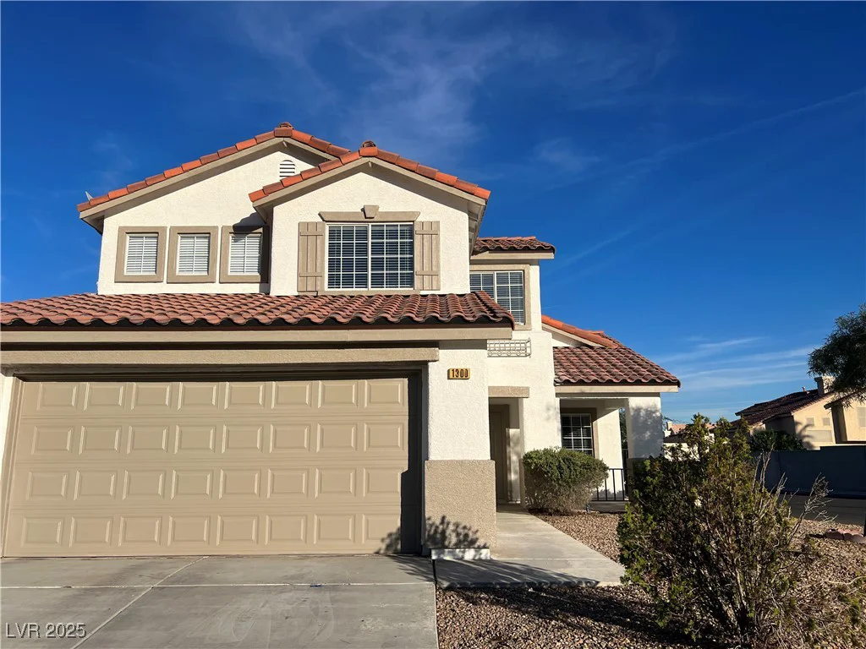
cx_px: 433
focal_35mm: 26
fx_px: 650
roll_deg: +0.2
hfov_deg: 67.3
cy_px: 324
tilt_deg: +11.3
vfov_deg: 53.1
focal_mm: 5.7
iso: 50
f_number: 1.5
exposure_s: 1/7463
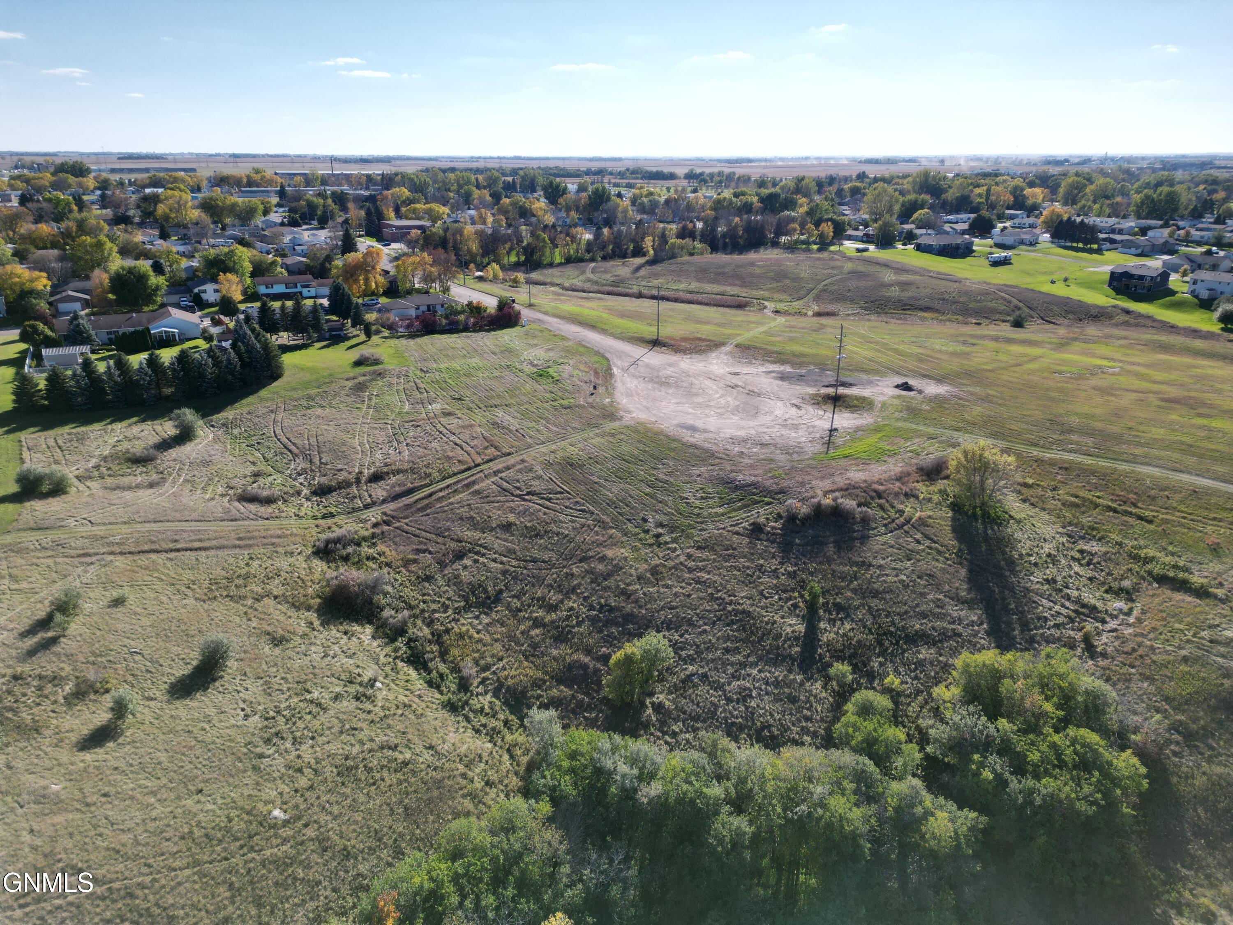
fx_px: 855
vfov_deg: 56.8
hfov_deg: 71.6
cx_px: 616
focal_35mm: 24
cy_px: 462
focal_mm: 6.72
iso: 110
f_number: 1.7
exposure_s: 1/2500
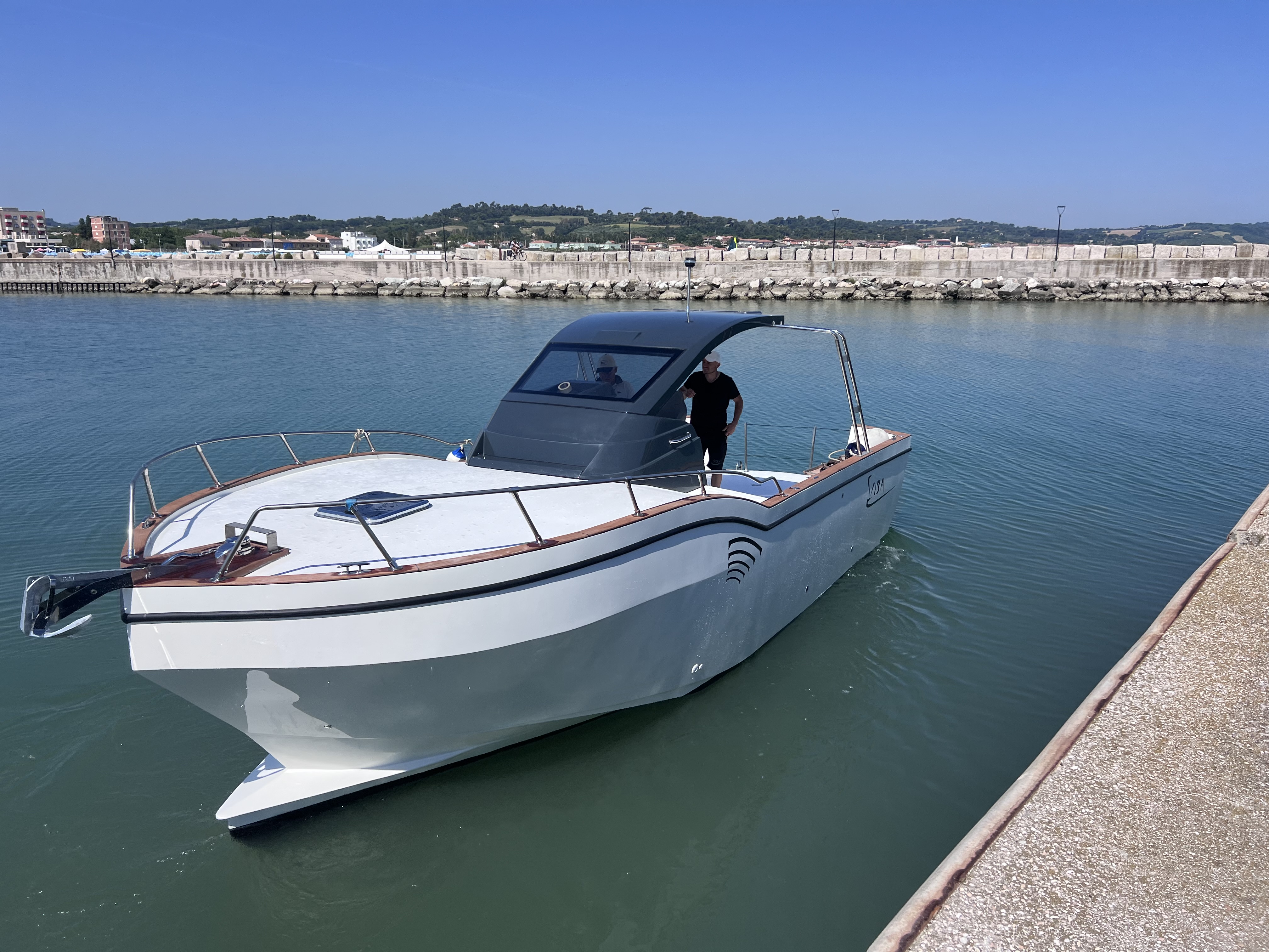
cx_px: 634
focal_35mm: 26
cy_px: 476
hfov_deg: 67.3
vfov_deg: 53.1
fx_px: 953
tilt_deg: -12.8
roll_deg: +0.4
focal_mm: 5.7
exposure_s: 1/6993
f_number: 1.5
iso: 50
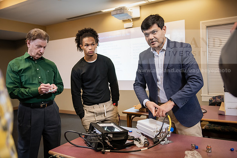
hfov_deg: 58.7
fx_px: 211
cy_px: 79
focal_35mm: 32
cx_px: 118
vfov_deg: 41.1
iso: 1250
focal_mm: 32
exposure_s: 1/200
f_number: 3.5
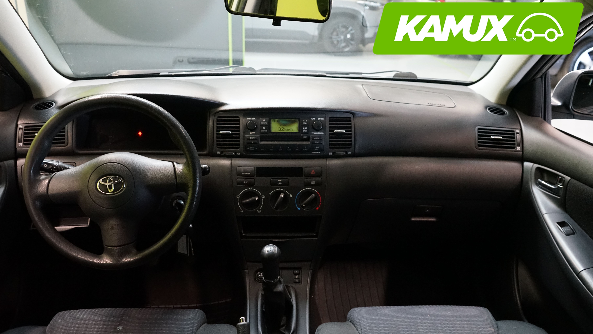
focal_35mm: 31
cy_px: 185
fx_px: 487
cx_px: 297
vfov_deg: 37.7
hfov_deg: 62.6
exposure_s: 1/40
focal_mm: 29
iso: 5000
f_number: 5.6
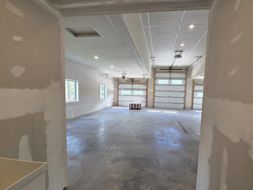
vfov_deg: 81.6
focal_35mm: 15
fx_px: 110
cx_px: 142
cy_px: 103
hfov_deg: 97.7
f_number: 2.2
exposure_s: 1/120
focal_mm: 2.2
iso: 125
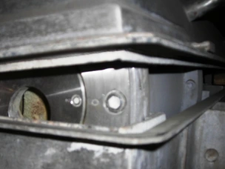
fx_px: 325
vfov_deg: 29.0
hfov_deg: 38.1
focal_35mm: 50
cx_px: 101
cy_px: 104
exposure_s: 1/60.1
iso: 50
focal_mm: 6.3
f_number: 3.2
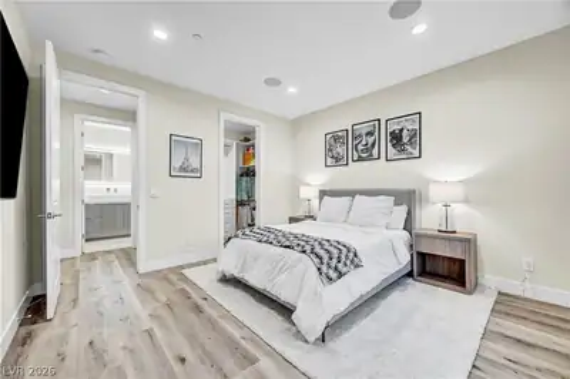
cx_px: 285
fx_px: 221
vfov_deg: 81.1
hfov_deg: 104.3
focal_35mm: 14
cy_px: 190
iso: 800
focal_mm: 14
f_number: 8
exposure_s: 1/15
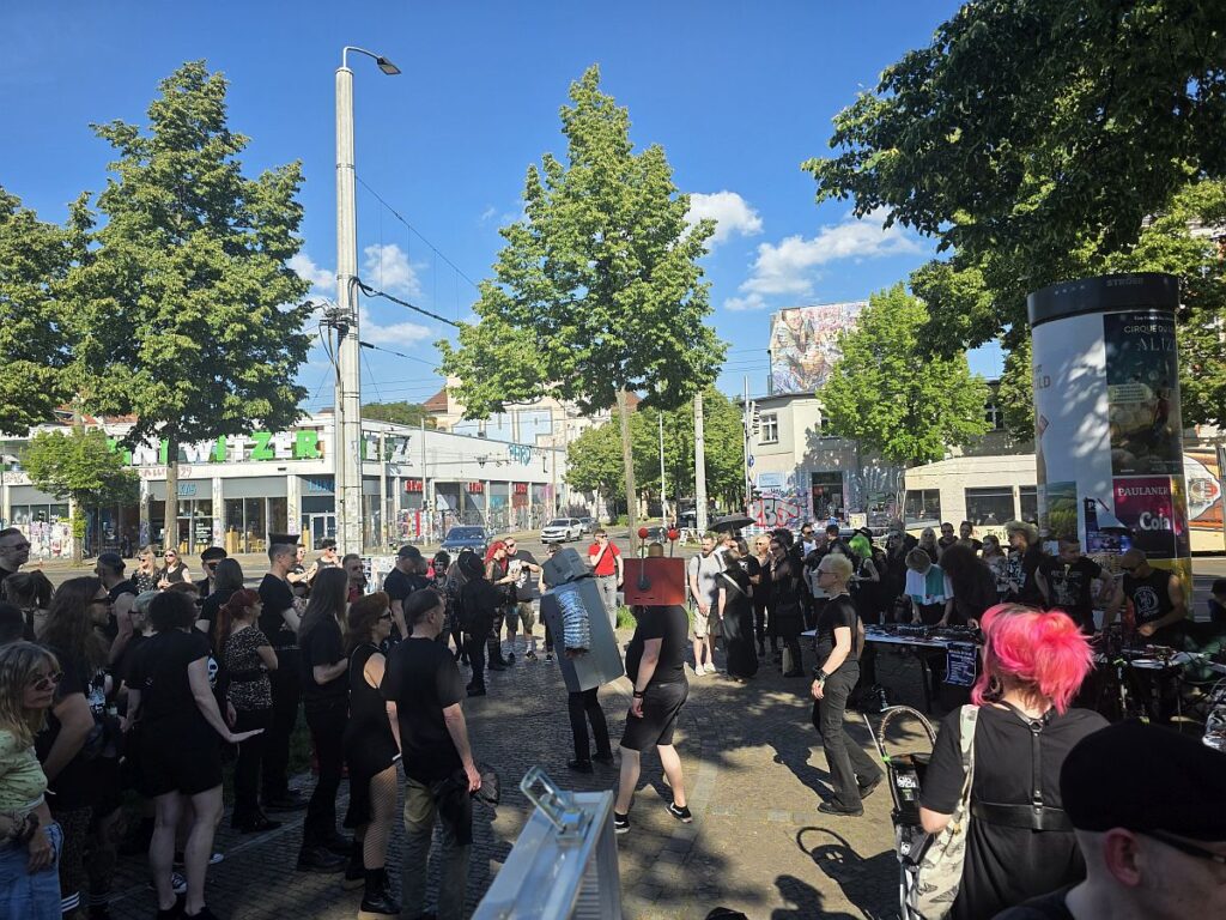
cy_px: 460
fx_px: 815
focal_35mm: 23
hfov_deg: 73.9
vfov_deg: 58.9
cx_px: 613
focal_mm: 6.3
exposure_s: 1/3697
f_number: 1.7
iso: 80
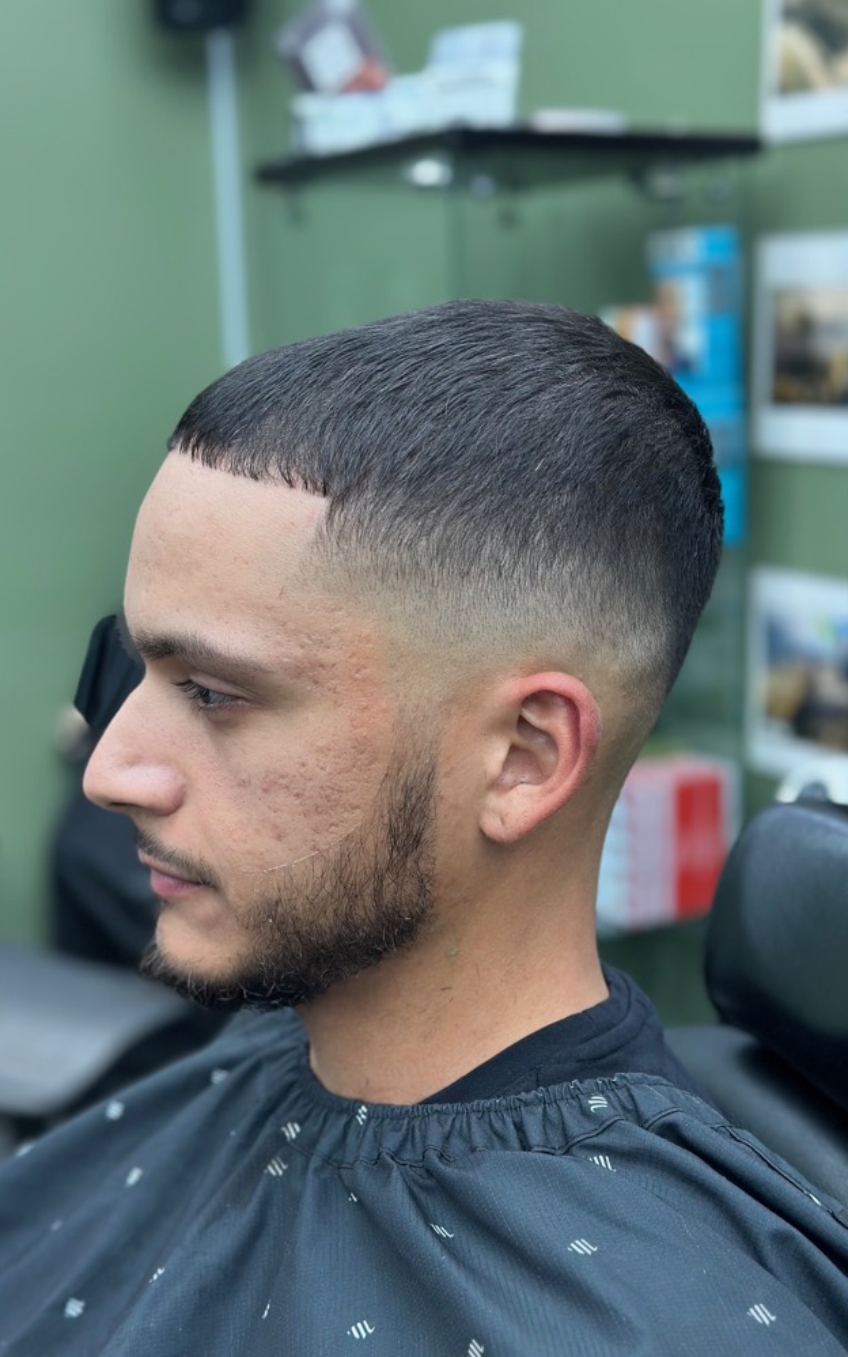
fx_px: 1885
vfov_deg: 39.6
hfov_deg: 25.3
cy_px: 678
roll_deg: +1.0
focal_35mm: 51
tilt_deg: -10.5
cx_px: 406
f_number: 1.78
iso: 80
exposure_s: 1/120
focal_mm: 6.86
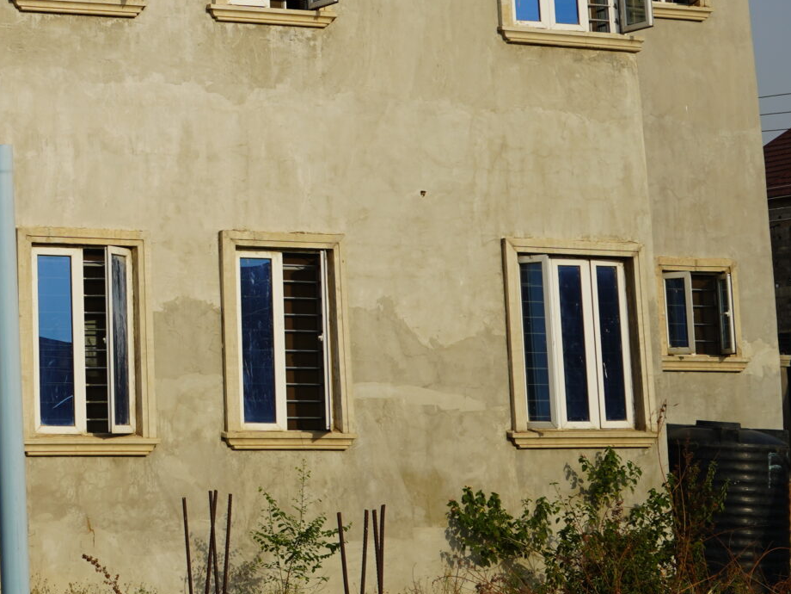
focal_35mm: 91
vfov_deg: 16.0
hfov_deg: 20.4
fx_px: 2079
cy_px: 22
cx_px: -105
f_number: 10
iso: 100
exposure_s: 1/250
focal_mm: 34
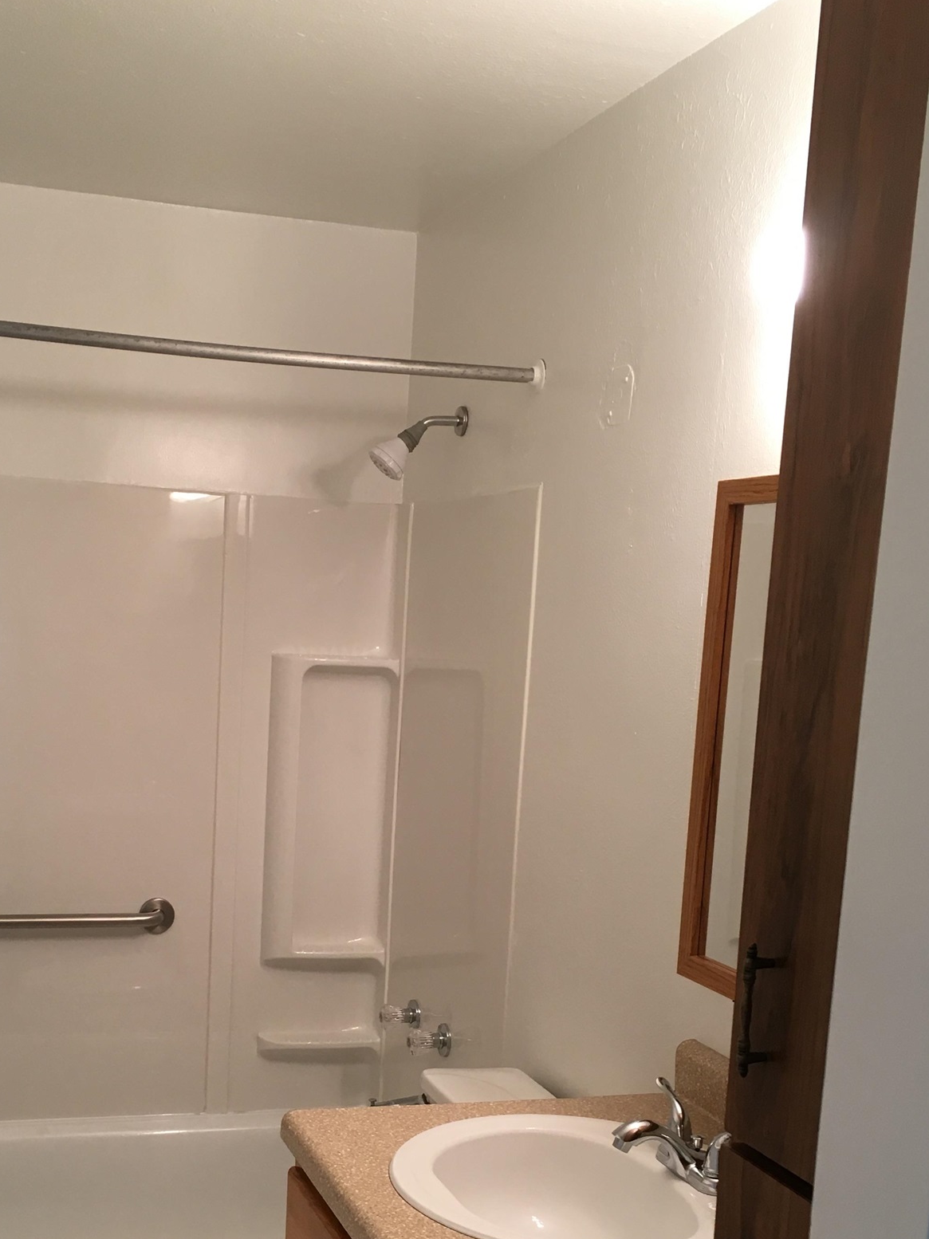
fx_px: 1539
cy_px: 850
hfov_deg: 33.4
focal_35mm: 43
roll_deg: -2.2
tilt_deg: -7.7
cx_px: 327
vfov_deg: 43.1
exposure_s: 1/30
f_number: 2.2
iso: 64
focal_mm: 4.15
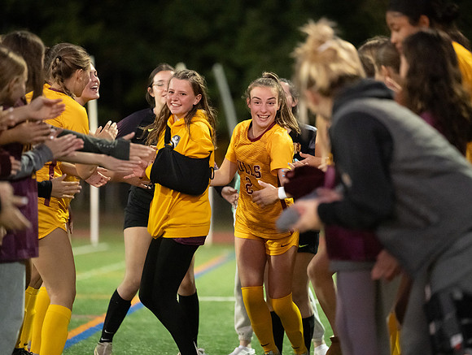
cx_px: 236
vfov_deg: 8.1
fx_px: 2519
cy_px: 178
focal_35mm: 184
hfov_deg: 10.7
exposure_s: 1/640
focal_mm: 170
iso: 16000
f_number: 2.8
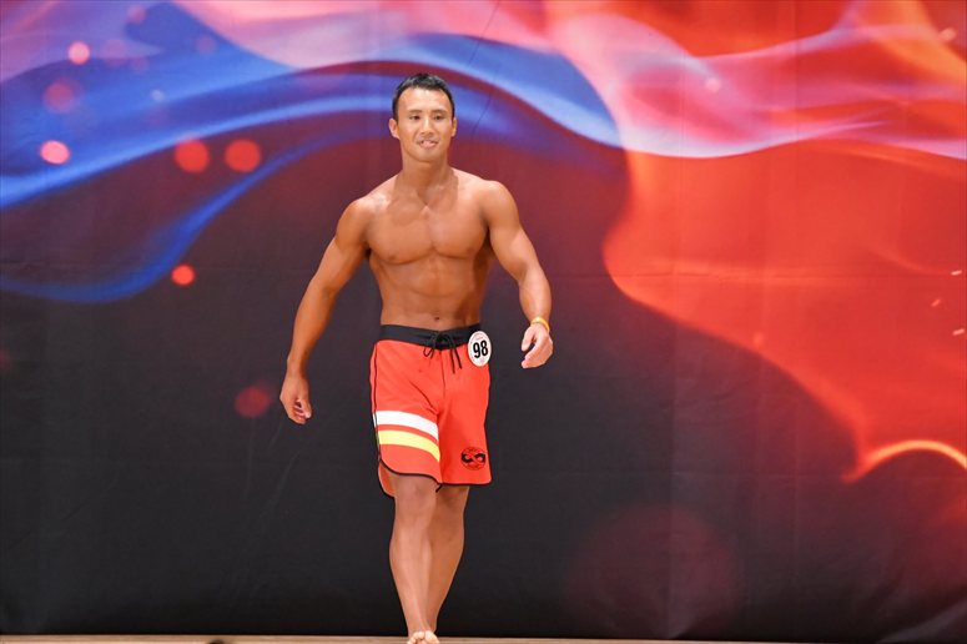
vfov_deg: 4.6
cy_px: 322
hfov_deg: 6.9
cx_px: 484
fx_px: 8055
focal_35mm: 300
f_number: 5.6
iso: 7200
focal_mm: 200
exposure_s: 1/400
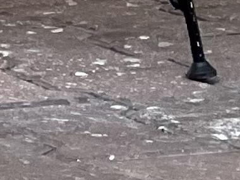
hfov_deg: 2.4
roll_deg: -0.2
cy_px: -15
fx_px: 5657
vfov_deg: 1.8
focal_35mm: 816
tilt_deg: -7.5
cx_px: -551
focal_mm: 9
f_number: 2.8
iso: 40
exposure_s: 1/121
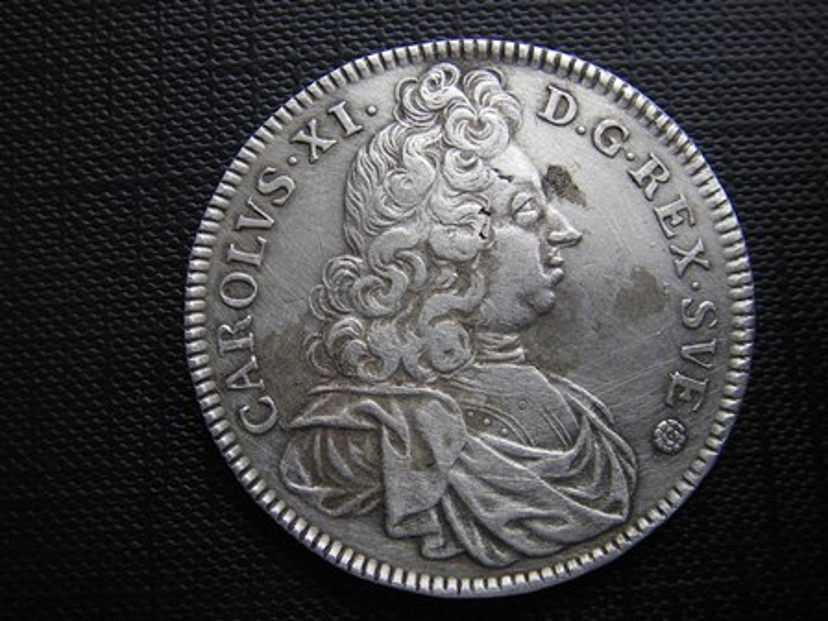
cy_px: 310
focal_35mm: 38
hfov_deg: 49.0
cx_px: 414
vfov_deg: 37.7
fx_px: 909
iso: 64
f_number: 3.3
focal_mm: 6.3
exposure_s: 1/30
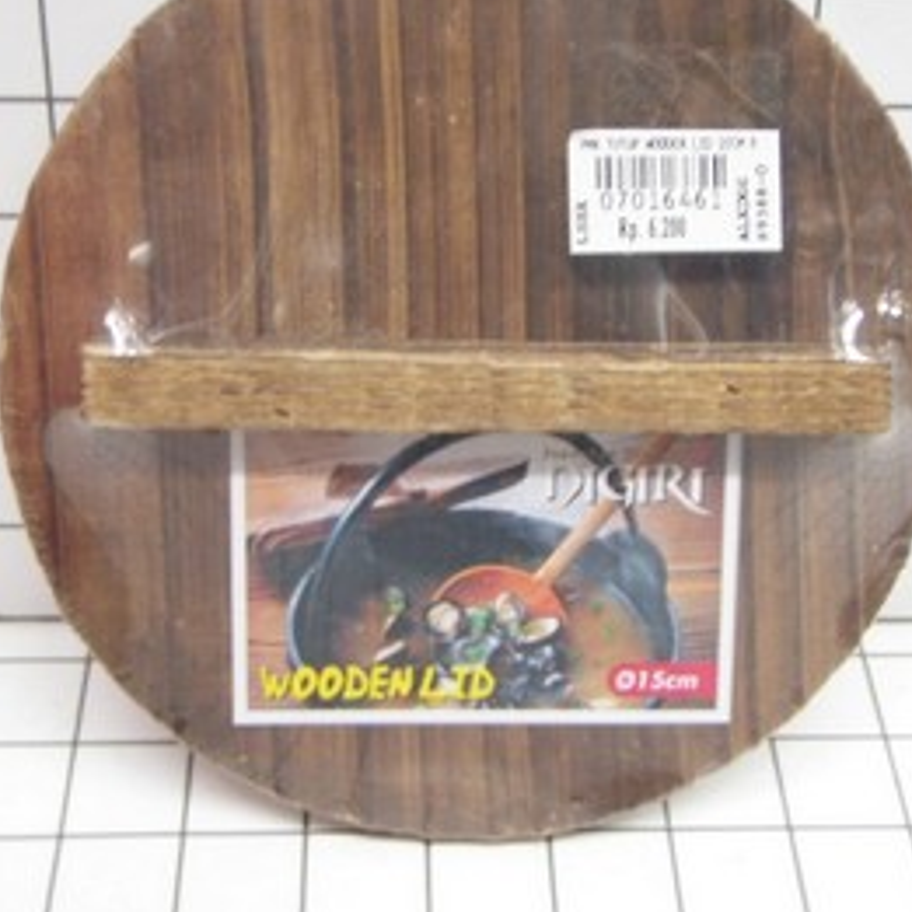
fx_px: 2057
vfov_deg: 25.0
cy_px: 398
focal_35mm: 69
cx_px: 472
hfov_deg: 25.0
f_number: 4
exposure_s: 1/4
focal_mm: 9.13
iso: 250
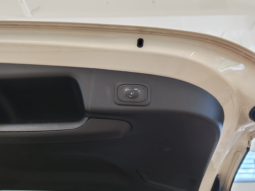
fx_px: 243
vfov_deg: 42.9
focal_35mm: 33
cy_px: 96
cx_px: 128
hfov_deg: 55.4
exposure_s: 1/100
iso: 320
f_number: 1.9
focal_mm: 6.12
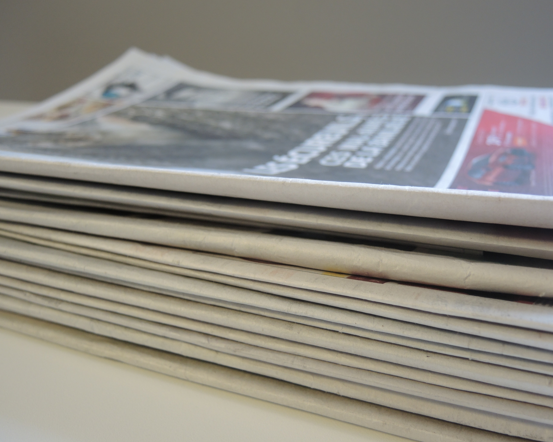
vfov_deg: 42.2
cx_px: 297
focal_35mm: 35
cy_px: 223
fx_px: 573
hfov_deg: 51.5
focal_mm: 7
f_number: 2
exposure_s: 1/30
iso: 280
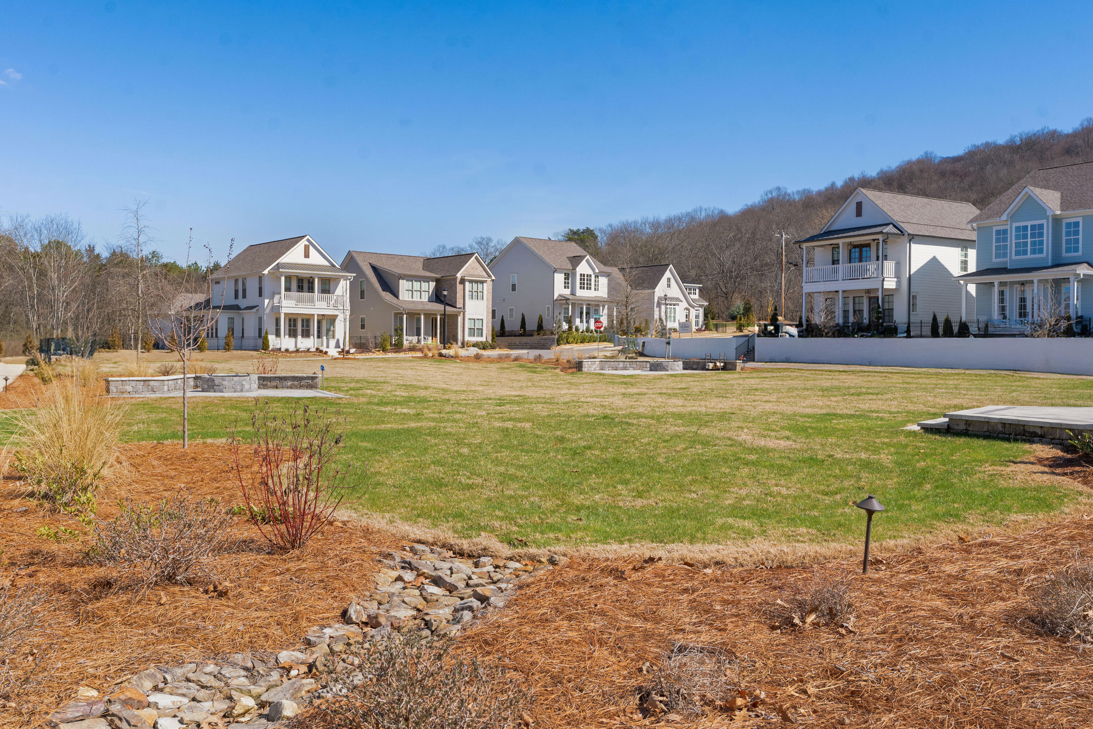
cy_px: 364
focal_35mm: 32
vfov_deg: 41.1
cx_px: 546
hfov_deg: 58.7
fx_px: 971
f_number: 7.1
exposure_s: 1/640
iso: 320
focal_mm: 32
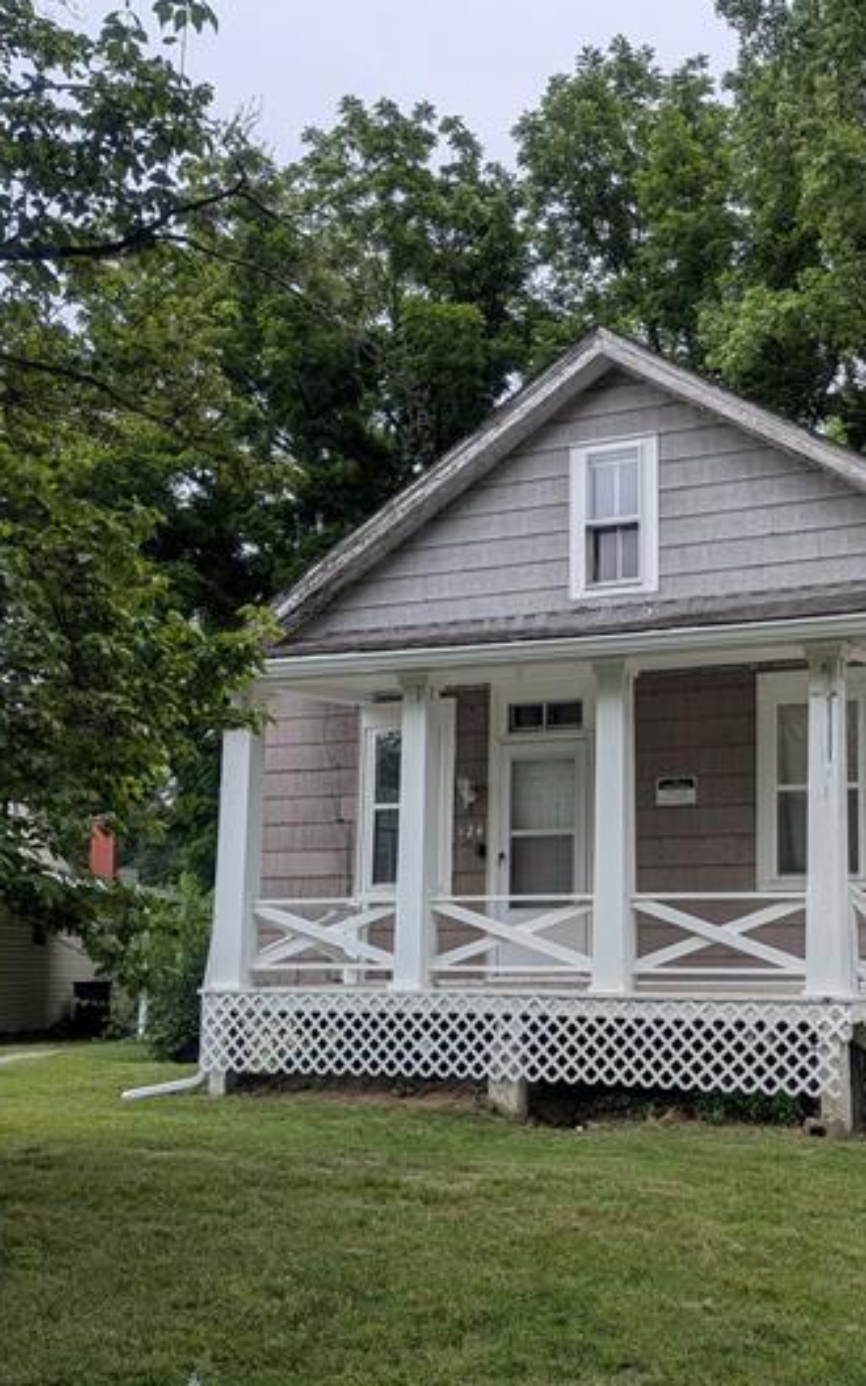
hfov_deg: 33.8
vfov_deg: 52.4
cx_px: 638
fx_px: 1397
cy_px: 830
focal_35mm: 37
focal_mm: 4.53
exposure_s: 1/767
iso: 28
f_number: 1.7
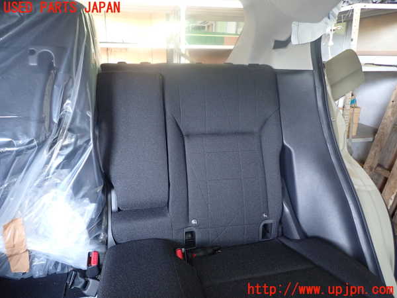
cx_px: 198
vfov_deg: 54.9
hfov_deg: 69.4
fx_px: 287
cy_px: 149
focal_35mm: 25
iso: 250
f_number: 2
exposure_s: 1/30
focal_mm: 4.5
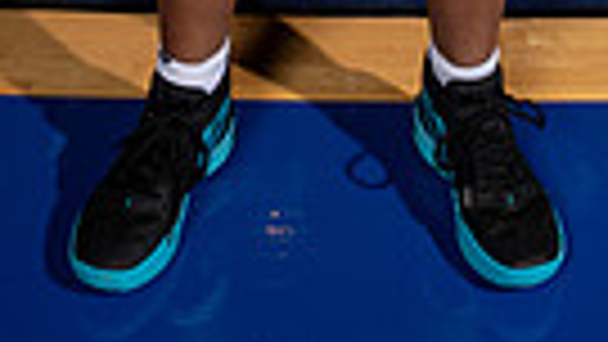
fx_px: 1354
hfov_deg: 25.3
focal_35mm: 84
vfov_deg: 10.7
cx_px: 347
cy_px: -634
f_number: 7.1
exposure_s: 1/125
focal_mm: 24
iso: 250
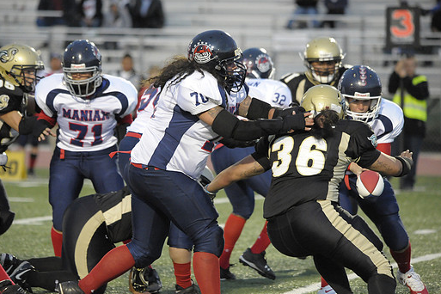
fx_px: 4152
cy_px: 156
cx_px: 199
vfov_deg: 4.1
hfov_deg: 6.1
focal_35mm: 339
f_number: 6
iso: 12800
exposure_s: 1/1000
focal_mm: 300
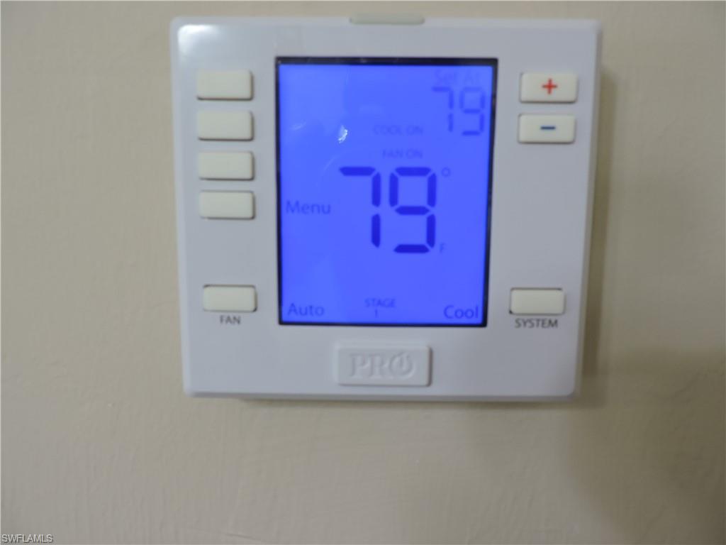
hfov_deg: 71.6
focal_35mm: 24
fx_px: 503
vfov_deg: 56.8
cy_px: 272
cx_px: 363
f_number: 3
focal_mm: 4.3
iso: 220
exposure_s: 1/30
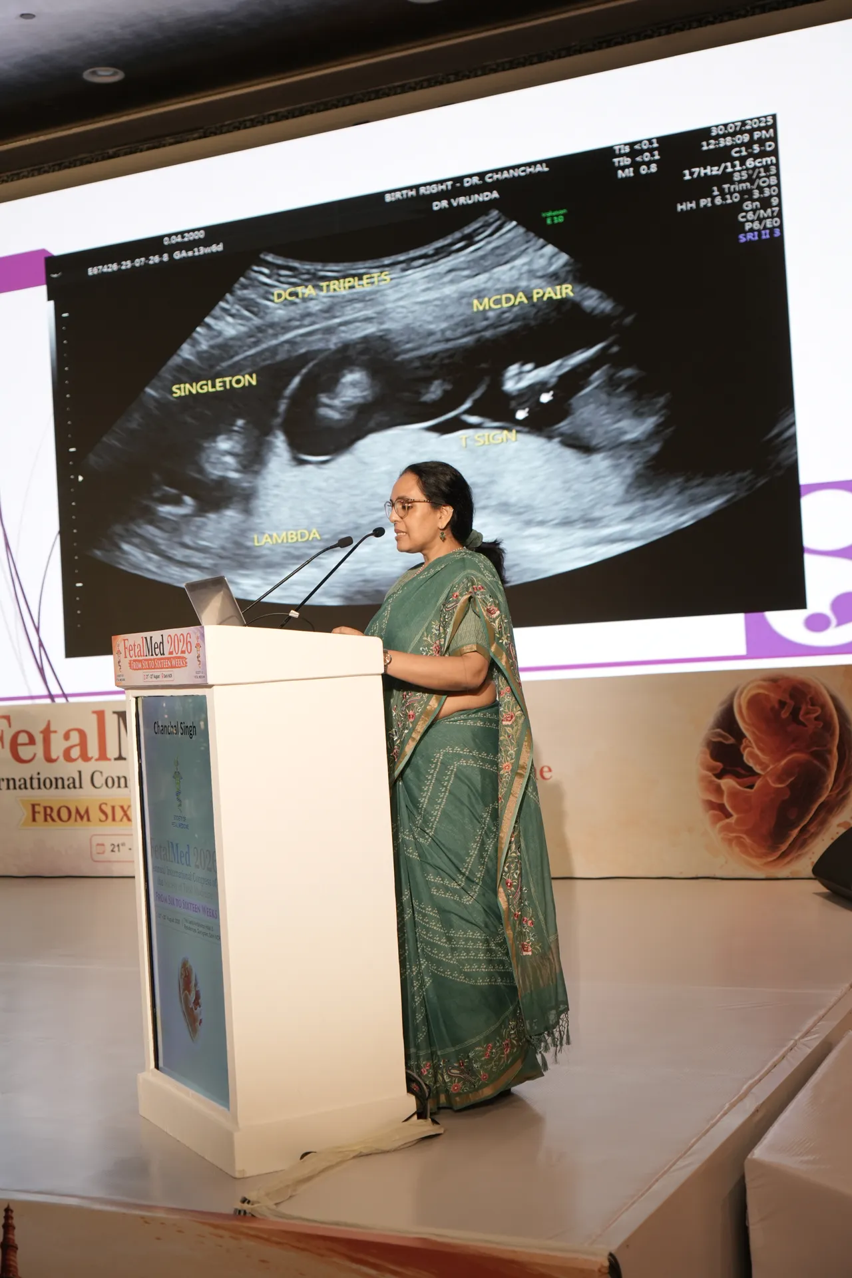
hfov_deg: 30.5
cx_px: 426
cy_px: 639
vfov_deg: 44.5
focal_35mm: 44
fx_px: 1562
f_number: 4
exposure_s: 1/160
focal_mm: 44
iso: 1000
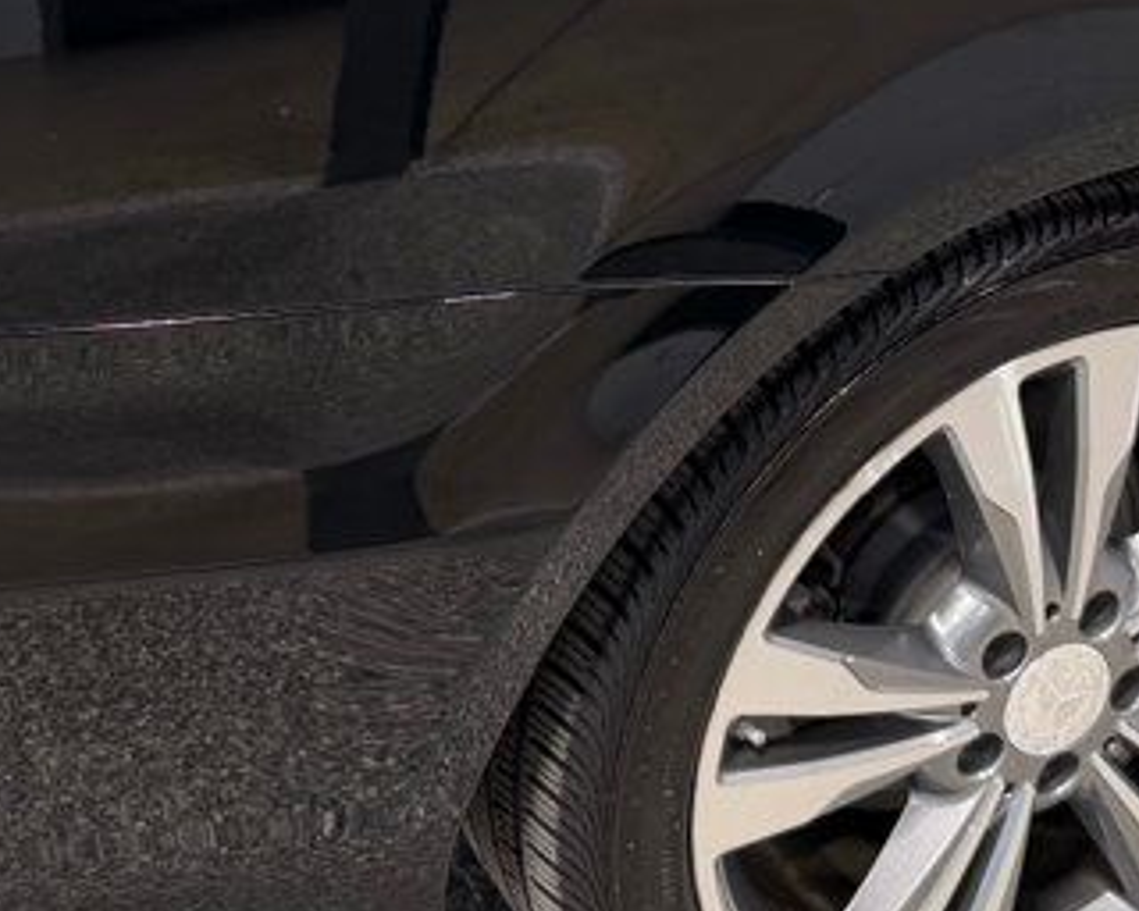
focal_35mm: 75
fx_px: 2528
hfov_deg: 25.3
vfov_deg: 19.5
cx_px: 399
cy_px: -100
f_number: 1.78
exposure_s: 1/120
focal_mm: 6.76
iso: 125
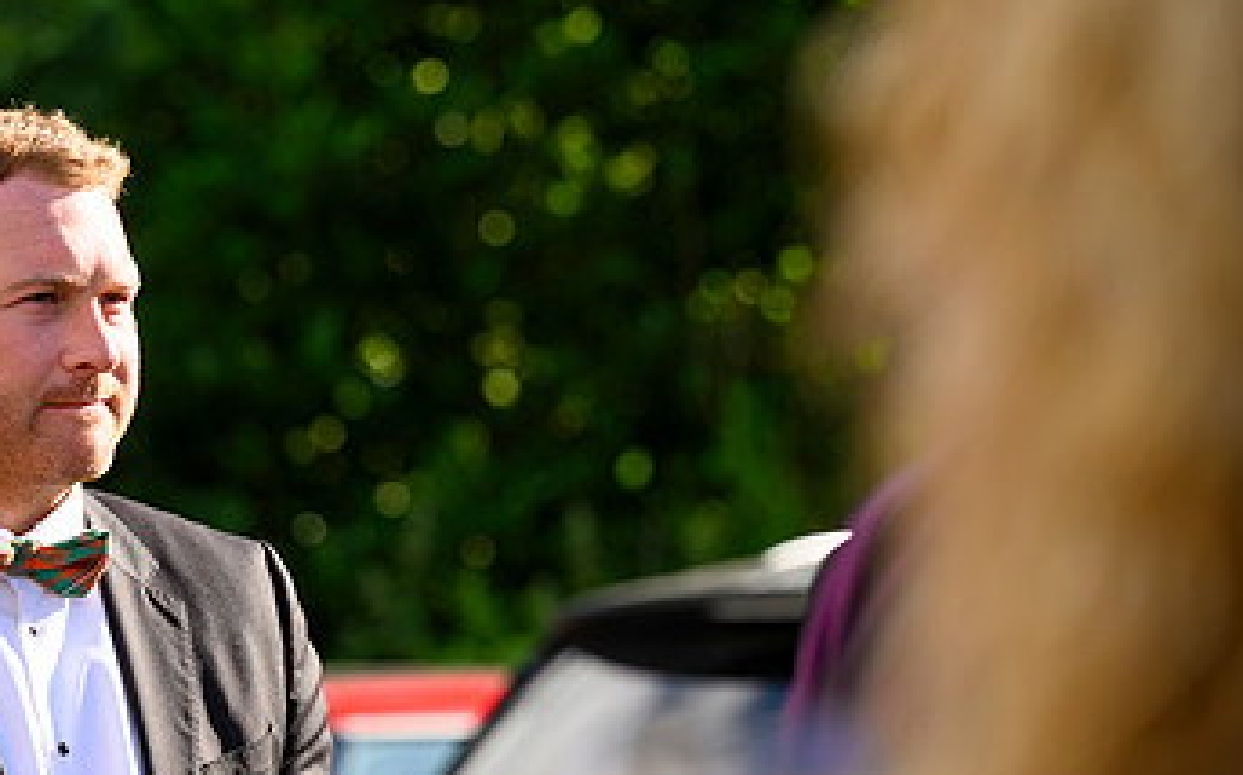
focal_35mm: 303
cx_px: 217
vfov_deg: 4.3
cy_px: 543
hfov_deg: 6.9
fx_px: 10259
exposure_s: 1/500
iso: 200
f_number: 5.6
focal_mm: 175
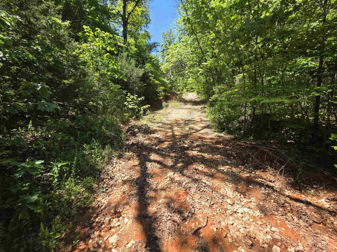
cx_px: 168
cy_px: 126
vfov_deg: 89.9
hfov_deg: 106.2
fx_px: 127
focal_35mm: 13
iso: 40
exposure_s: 1/621
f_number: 1.9
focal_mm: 2.2
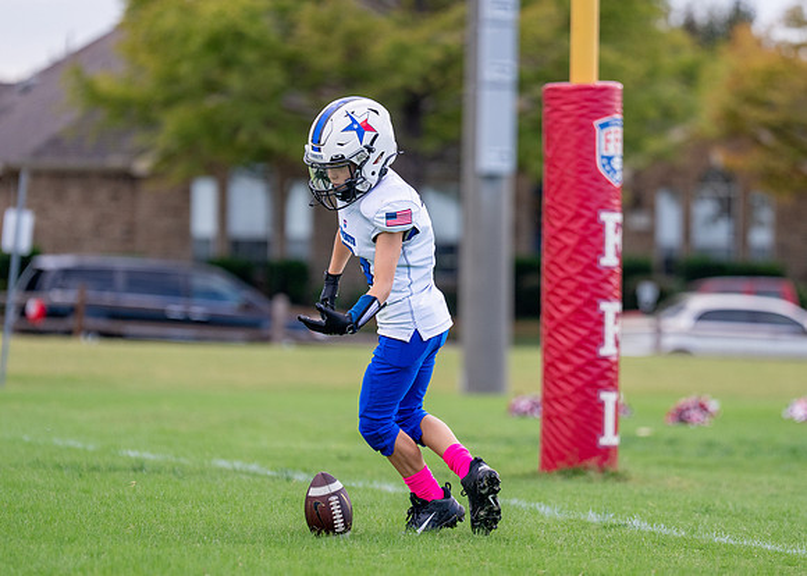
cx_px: 467
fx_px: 5679
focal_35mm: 248
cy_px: 276
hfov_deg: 8.1
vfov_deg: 5.8
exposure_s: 1/3200
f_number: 2.8
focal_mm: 173
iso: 500
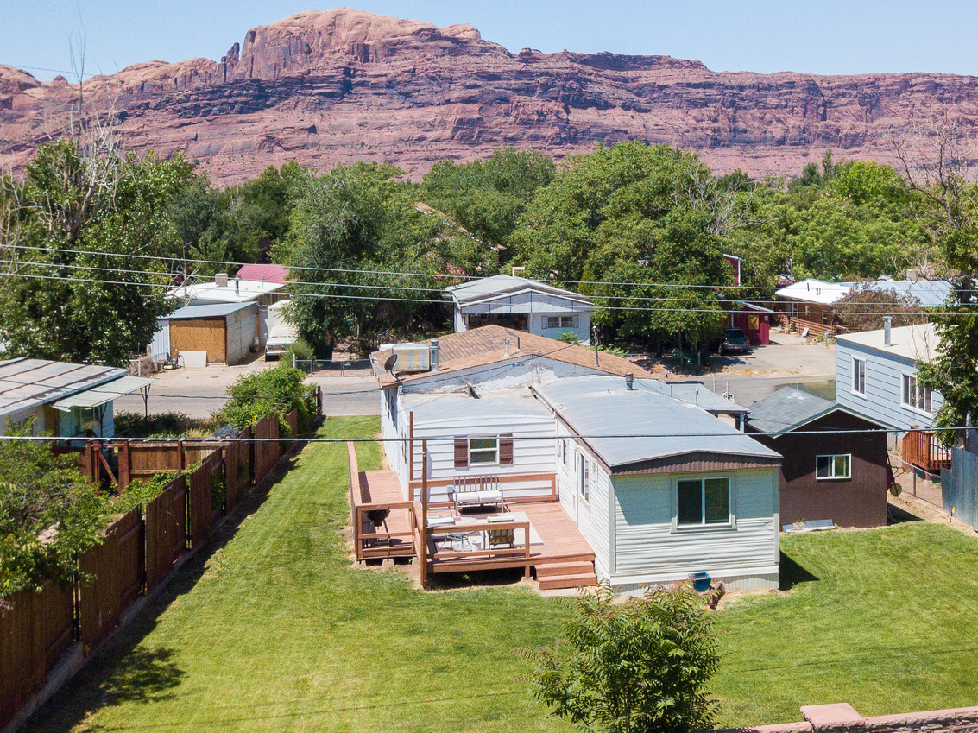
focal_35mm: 47
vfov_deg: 30.7
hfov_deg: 40.2
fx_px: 1327
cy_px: 272
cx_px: 596
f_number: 2.2
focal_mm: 4.73
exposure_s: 1/1250
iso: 400
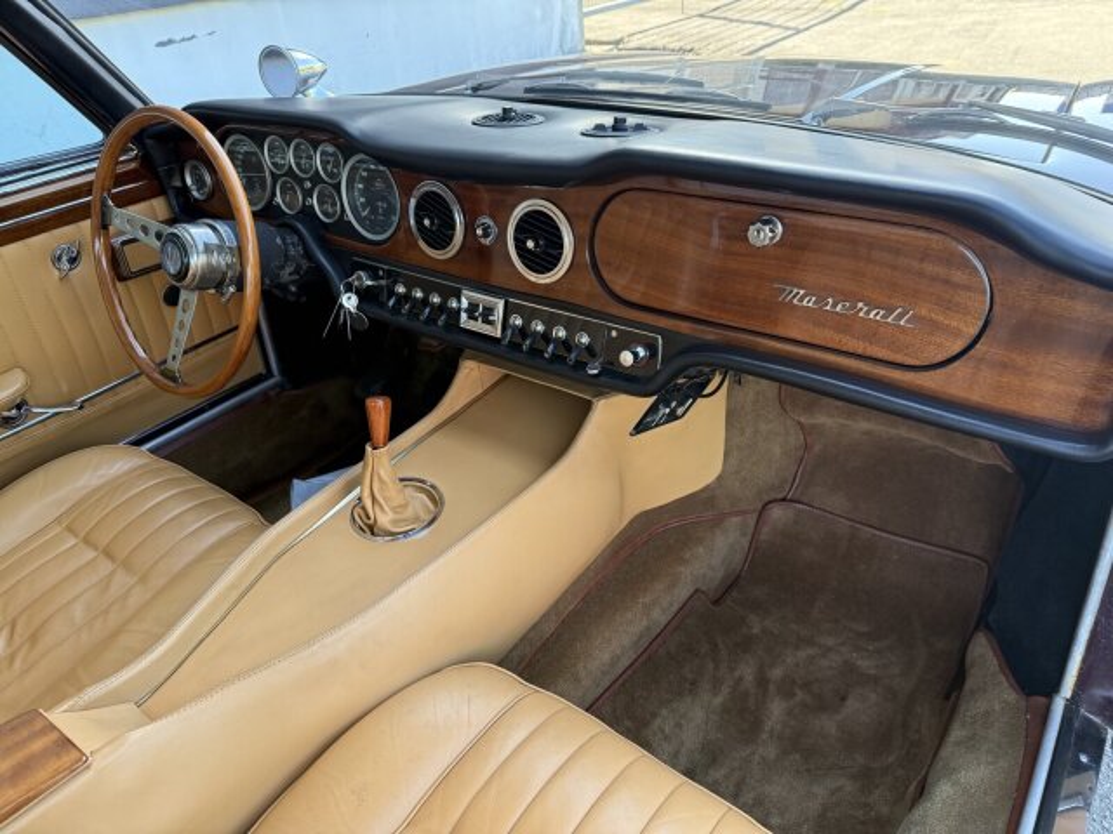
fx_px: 772
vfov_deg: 56.8
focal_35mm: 24
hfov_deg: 71.6
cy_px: 417
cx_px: 556
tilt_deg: -33.1
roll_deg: +4.5
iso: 200
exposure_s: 1/243
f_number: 1.78
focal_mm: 6.76
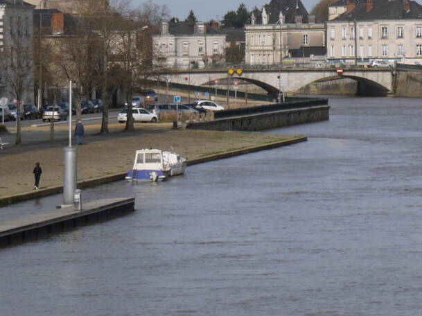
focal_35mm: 265
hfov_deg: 7.4
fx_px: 3229
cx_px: 621
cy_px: -168
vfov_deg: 5.5
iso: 160
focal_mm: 42
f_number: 10
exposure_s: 1/500
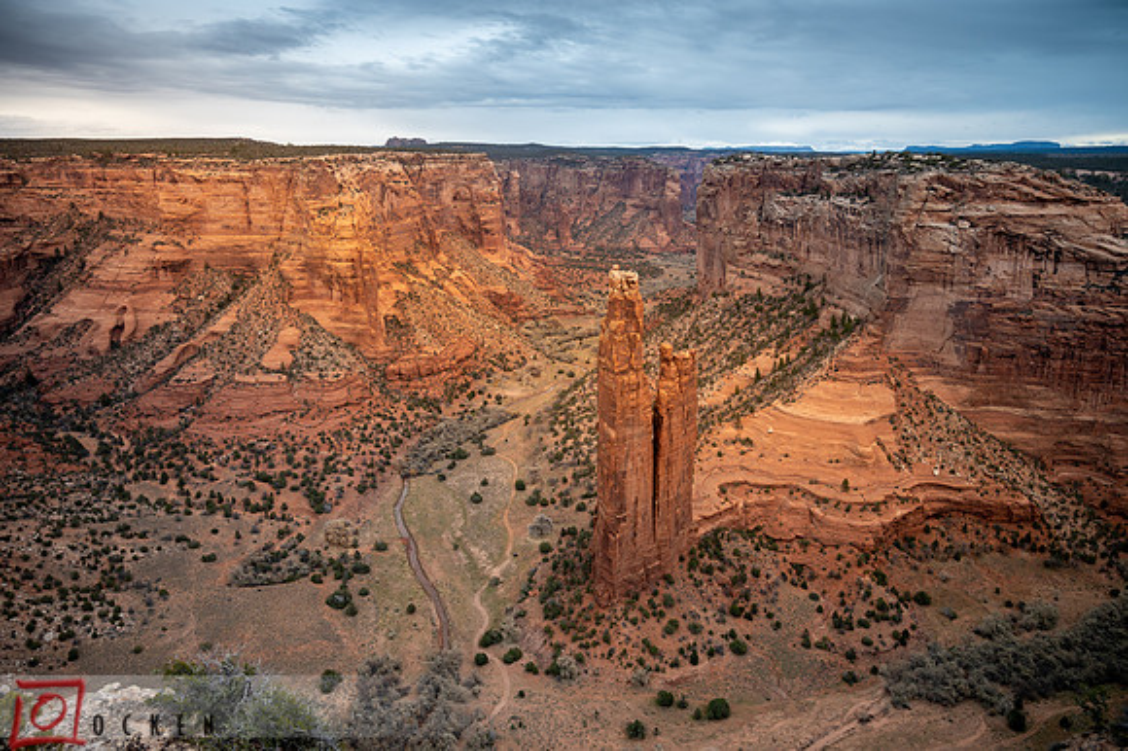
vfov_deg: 51.7
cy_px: 376
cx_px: 564
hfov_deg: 72.1
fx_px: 774
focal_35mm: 25
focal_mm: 24
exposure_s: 1/1250
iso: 400
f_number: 4
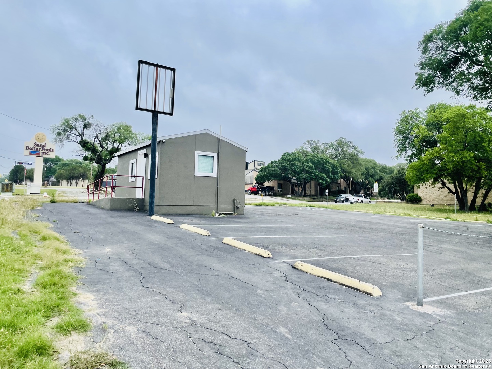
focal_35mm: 26
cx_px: 246
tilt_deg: +3.6
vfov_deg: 53.1
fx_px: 370
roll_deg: -1.8
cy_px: 184
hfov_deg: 67.3
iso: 32
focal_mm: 4.2
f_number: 1.6
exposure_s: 1/1531
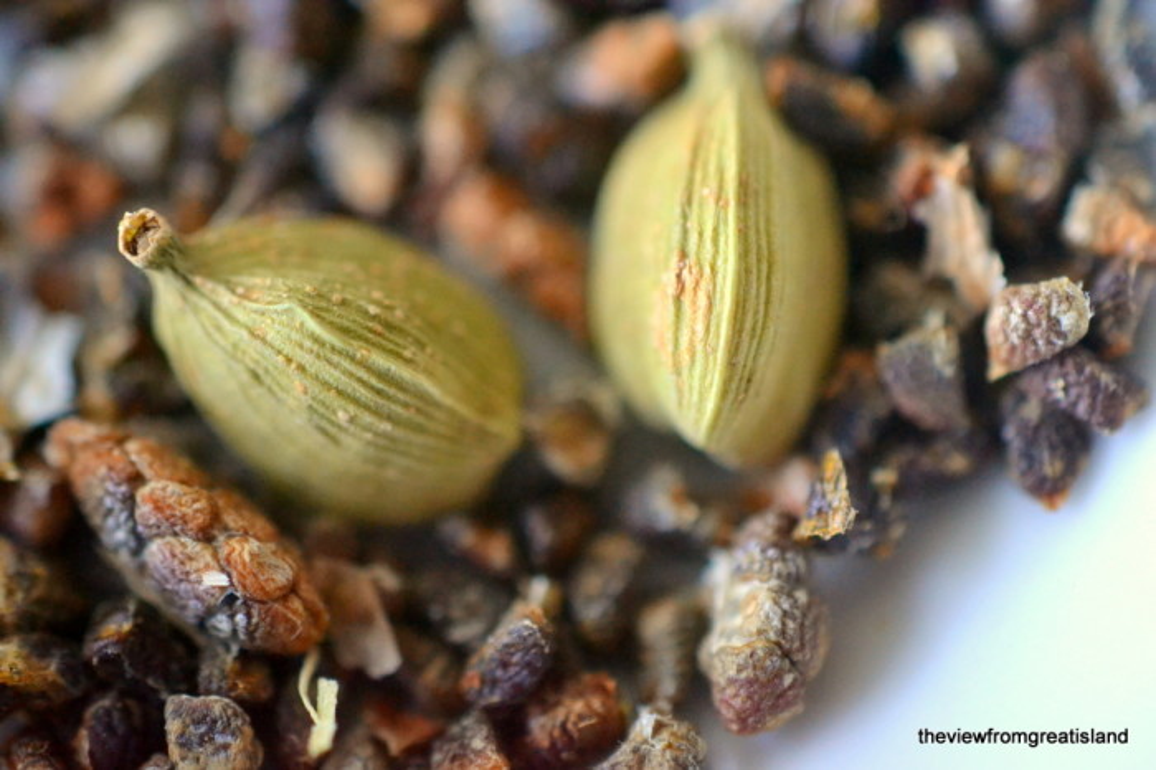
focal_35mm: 60
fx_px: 1926
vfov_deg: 22.6
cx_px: 578
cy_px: 385
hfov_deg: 33.4
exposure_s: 1/60
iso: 2500
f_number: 3.8
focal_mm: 40
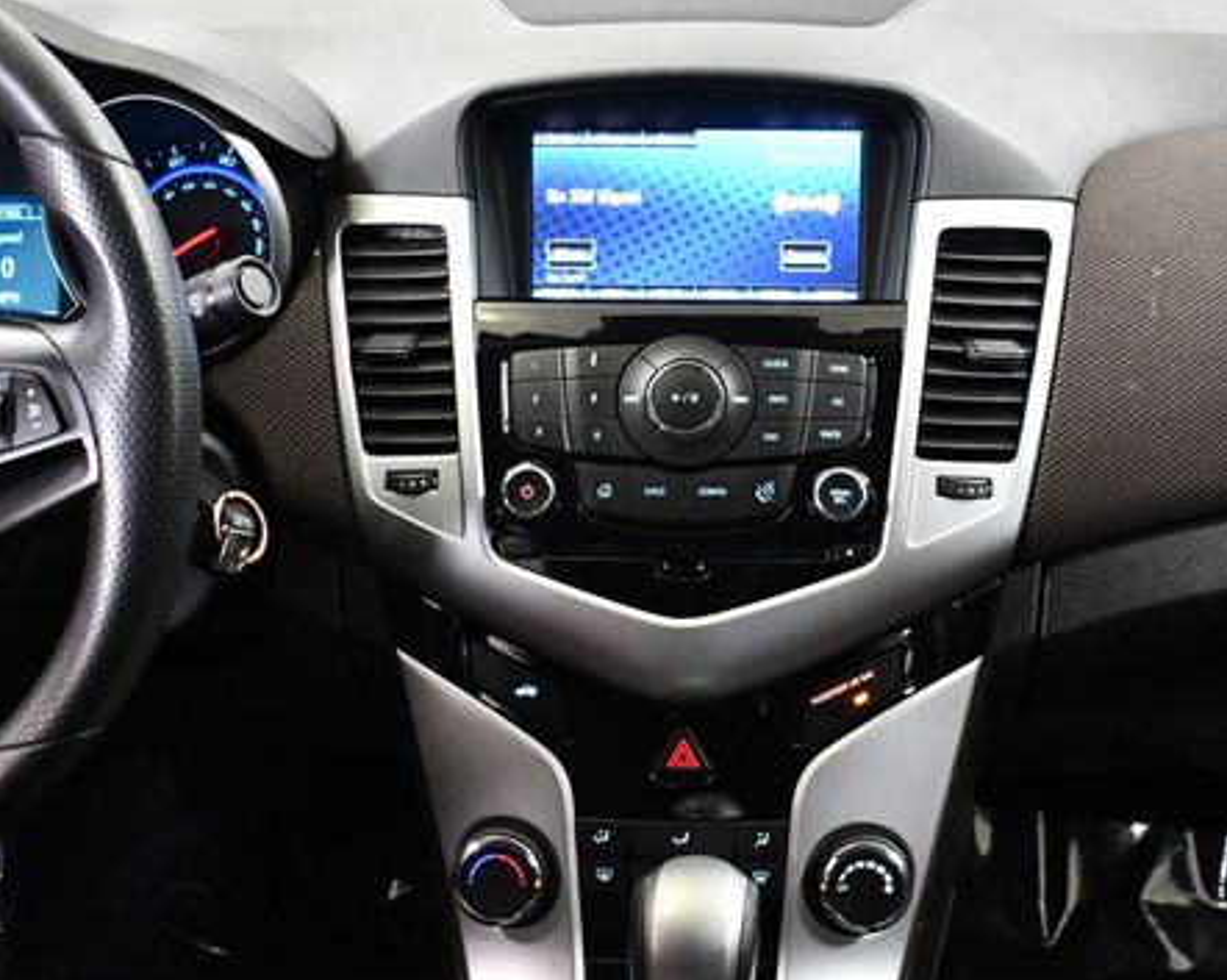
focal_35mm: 49
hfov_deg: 38.0
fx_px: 1778
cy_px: 494
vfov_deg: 30.8
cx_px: 708
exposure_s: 1/60
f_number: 3.5
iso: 3200
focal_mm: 18
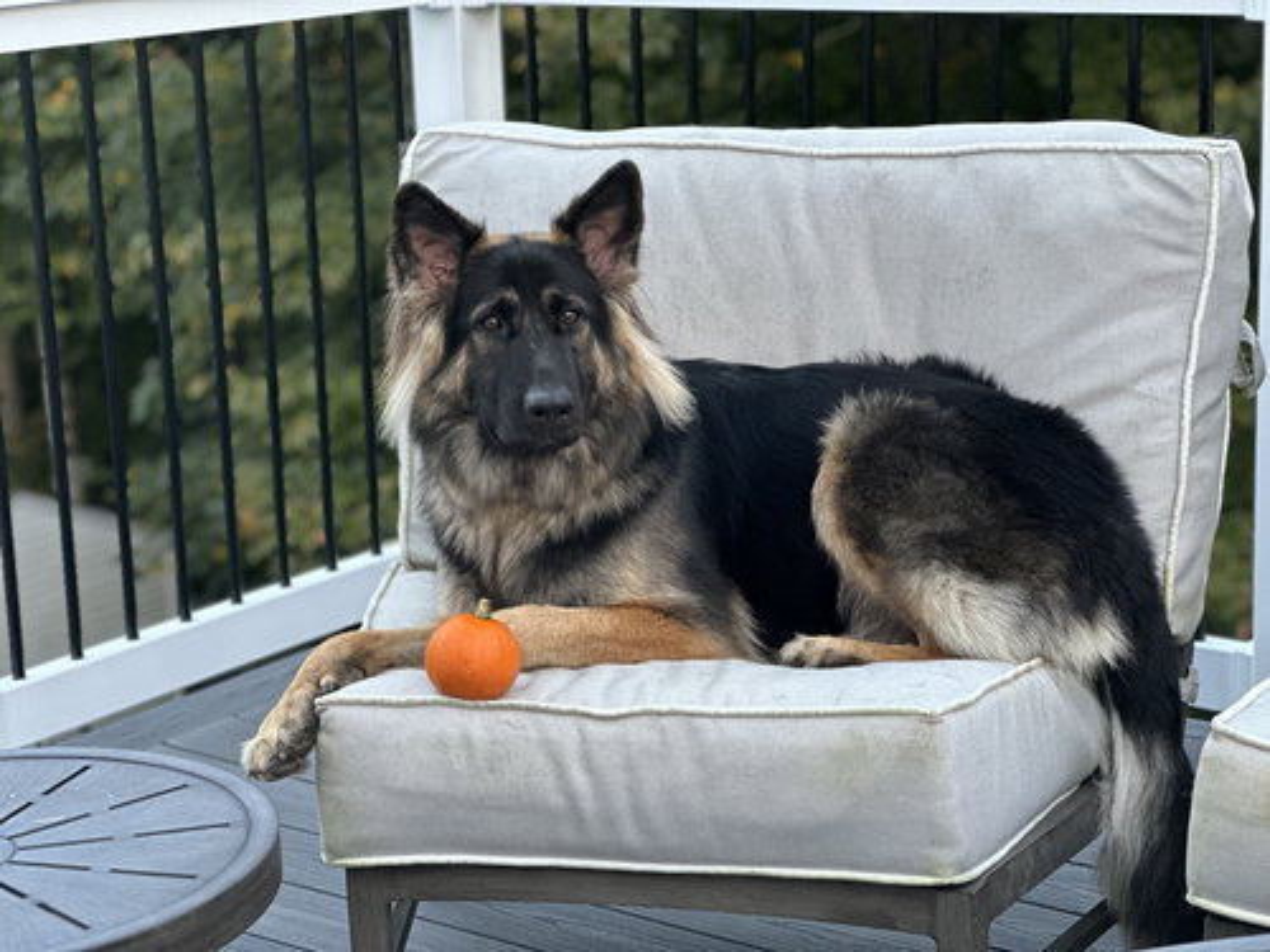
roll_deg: +2.6
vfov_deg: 19.1
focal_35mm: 77
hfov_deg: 25.3
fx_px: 2825
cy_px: 476
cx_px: 635
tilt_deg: -13.6
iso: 250
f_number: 2.8
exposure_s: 1/121
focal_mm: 9
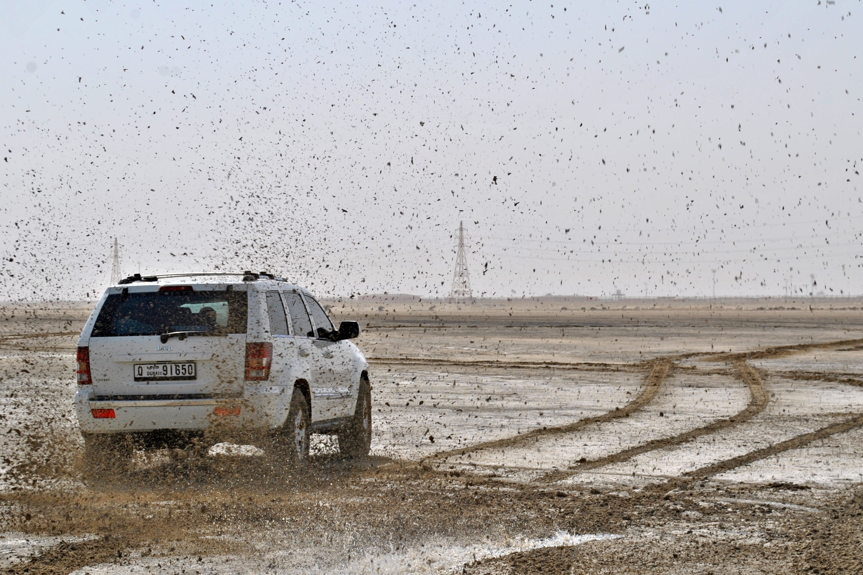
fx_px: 2749
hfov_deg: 17.8
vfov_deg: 11.9
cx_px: 498
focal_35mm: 115
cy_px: 271
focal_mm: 55
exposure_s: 1/400
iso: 100
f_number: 10
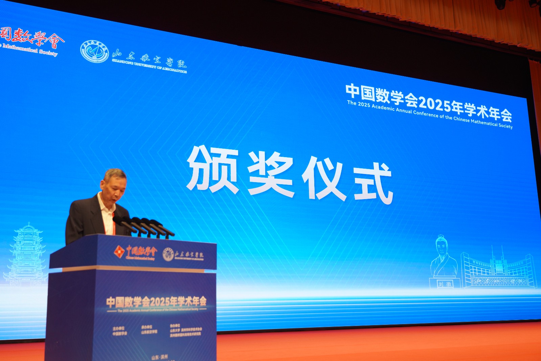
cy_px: 180
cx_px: 270
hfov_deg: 49.6
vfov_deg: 34.2
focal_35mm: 39
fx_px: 586
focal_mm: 39
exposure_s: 1/100
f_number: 4.5
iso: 800
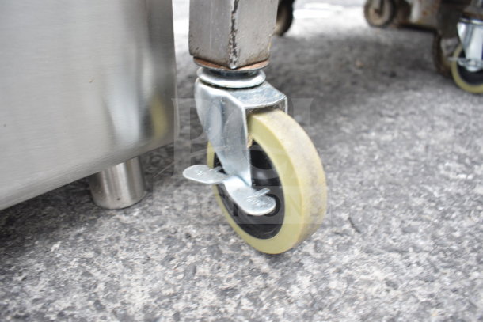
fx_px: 362
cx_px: 242
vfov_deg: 48.0
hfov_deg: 67.4
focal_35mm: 27
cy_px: 161
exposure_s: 1/60
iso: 200
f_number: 4
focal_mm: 18
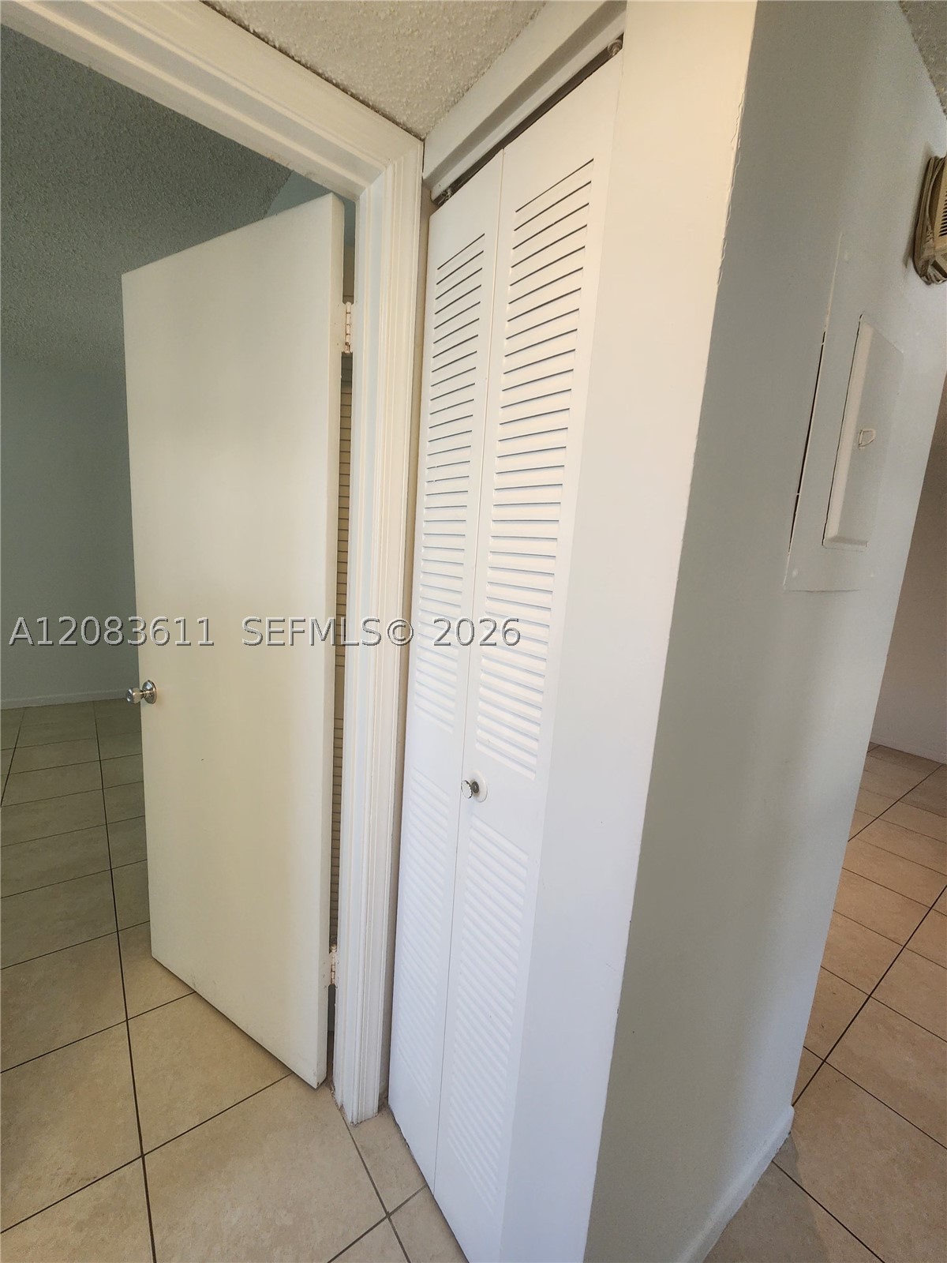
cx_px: 474
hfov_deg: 89.9
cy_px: 632
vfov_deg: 106.2
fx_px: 474
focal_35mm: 13
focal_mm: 2.2
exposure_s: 1/60
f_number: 2.2
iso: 160
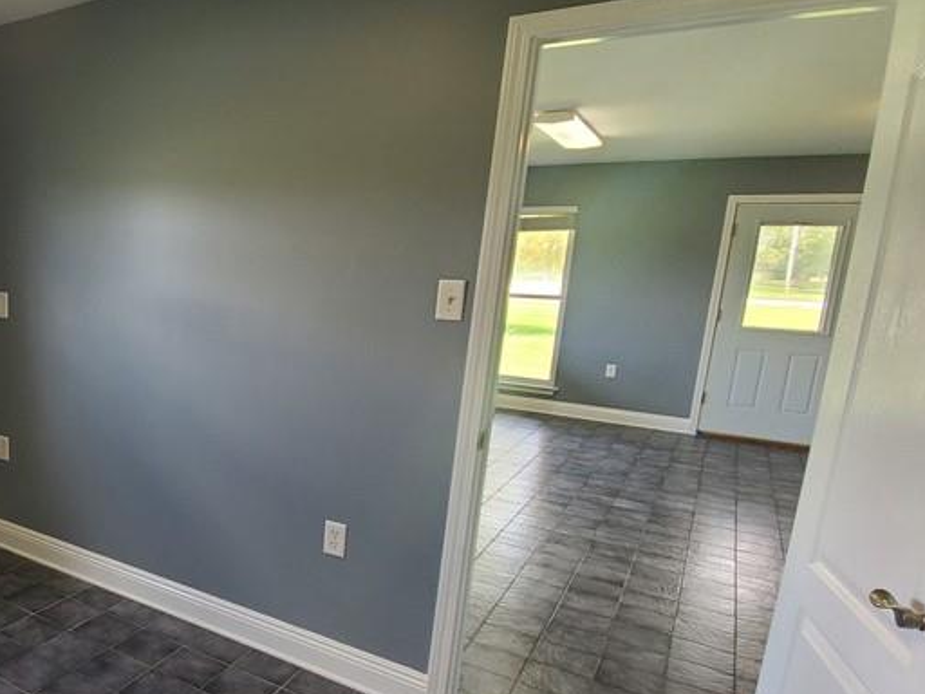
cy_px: 399
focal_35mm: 26
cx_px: 134
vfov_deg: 52.9
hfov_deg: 59.6
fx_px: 695
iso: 160
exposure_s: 1/59
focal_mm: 1.8
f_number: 2.2
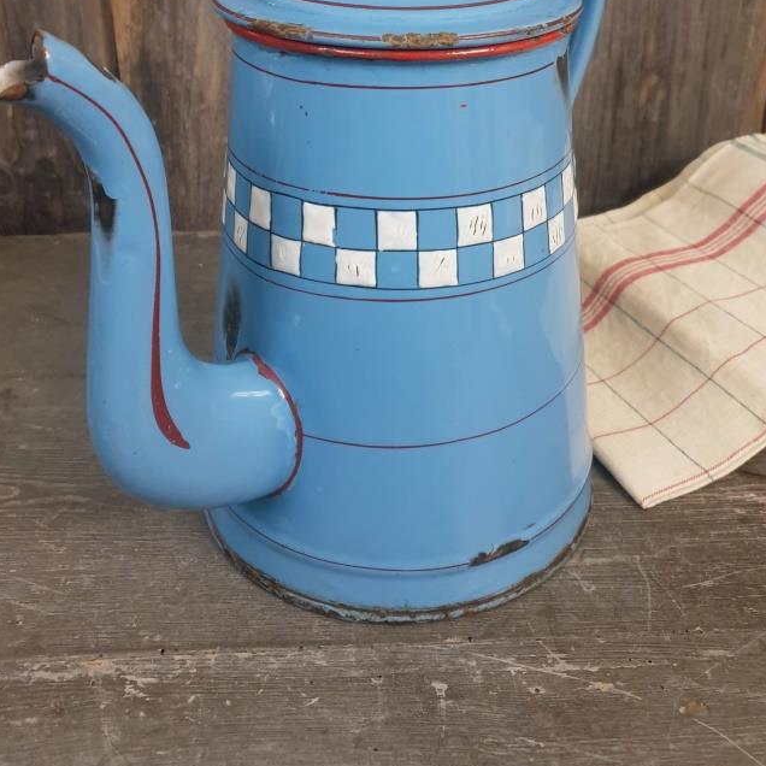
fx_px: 926
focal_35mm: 37
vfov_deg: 43.6
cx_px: 401
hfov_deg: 44.9
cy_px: 196
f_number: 1.5
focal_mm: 4.3
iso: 320
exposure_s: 1/25
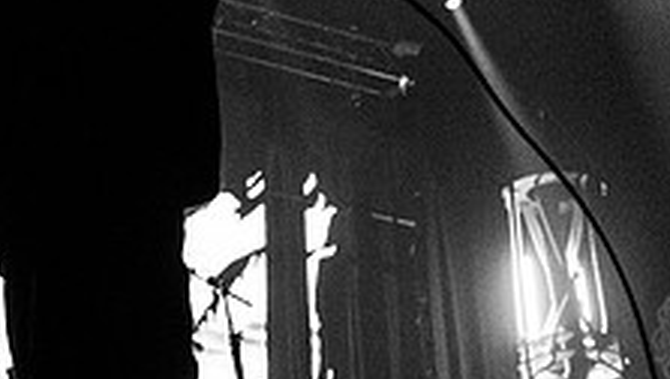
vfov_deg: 11.1
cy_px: -150
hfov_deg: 20.1
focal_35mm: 106
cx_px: 237
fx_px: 1885
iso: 3200
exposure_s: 1/320
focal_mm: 35
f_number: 3.5
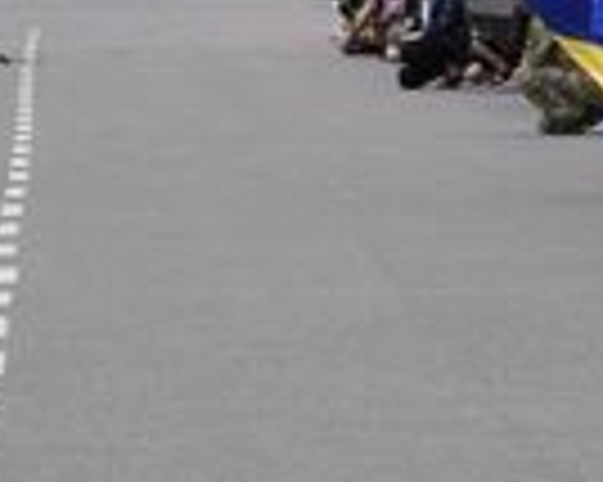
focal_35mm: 435
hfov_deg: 4.4
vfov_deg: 3.5
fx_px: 7751
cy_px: -205
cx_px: -396
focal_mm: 55
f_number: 10
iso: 200
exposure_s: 1/400
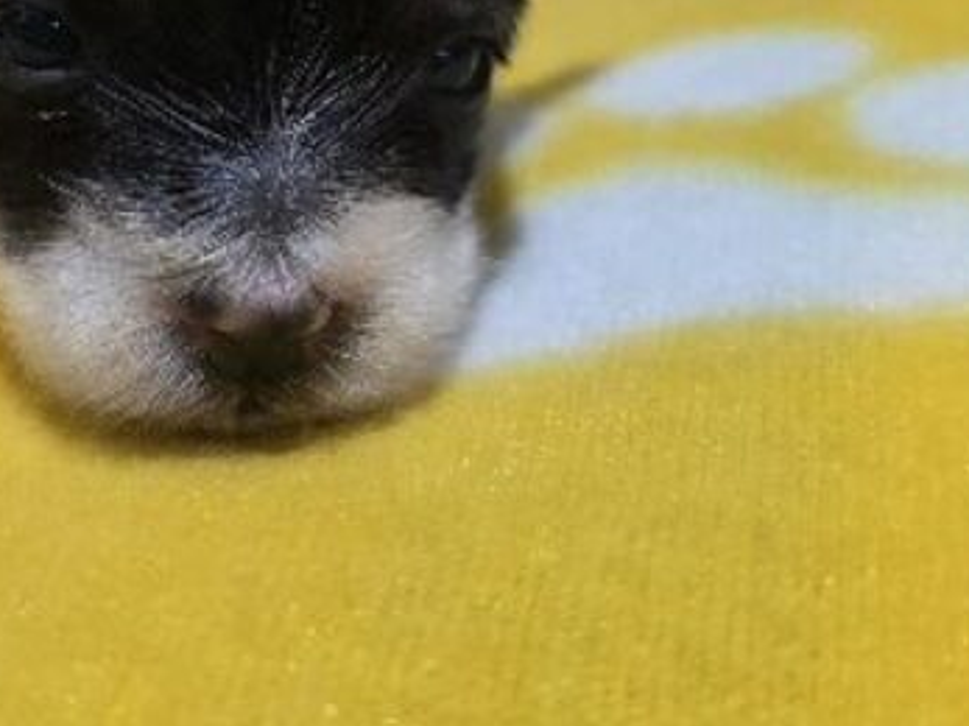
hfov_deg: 36.0
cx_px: 383
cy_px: 112
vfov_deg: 26.8
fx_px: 1483
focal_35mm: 53
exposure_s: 1/120
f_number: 1.7
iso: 400
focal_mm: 6.3
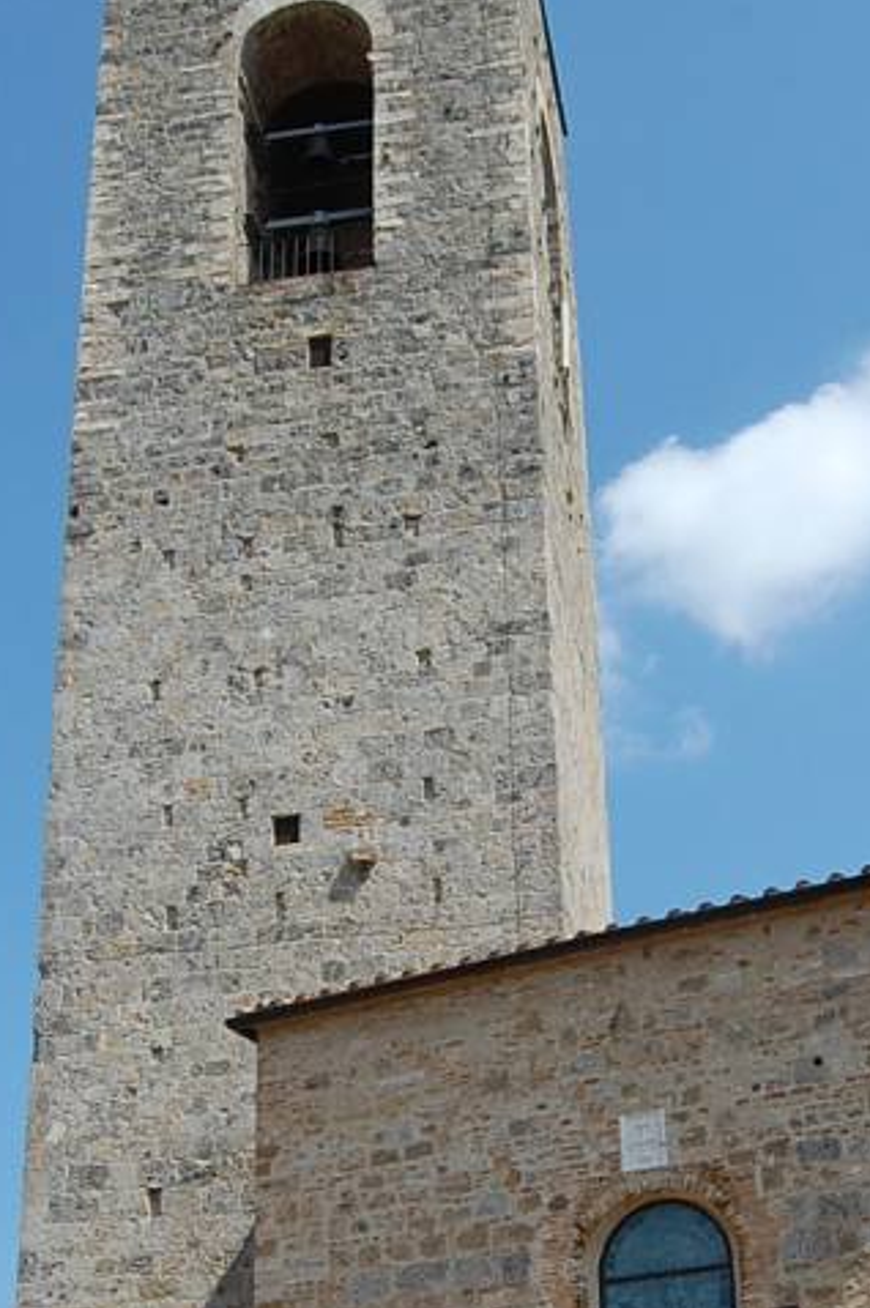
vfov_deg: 34.8
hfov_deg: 24.2
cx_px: 430
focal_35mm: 56
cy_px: 996
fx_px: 2033
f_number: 10
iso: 200
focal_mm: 18
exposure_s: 1/320
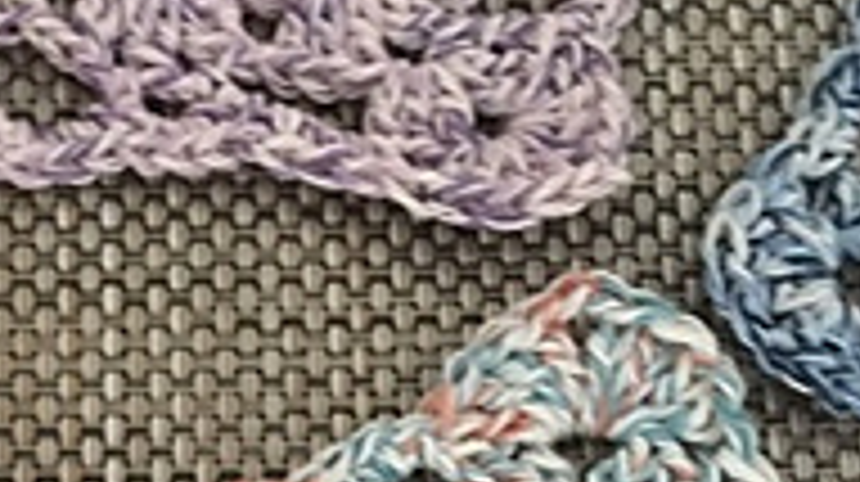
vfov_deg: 10.9
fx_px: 2415
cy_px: 761
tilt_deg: -72.2
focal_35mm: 106
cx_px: -27
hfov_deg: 19.5
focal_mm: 4.15
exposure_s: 1/15
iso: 400
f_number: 2.2
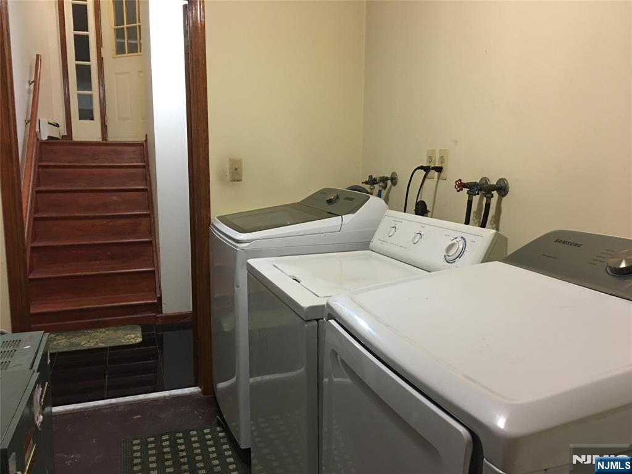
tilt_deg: -7.7
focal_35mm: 29
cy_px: 237
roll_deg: -0.7
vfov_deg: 48.2
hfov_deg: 61.7
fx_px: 529
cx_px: 316
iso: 80
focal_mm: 4.15
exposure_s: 1/10
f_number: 2.2
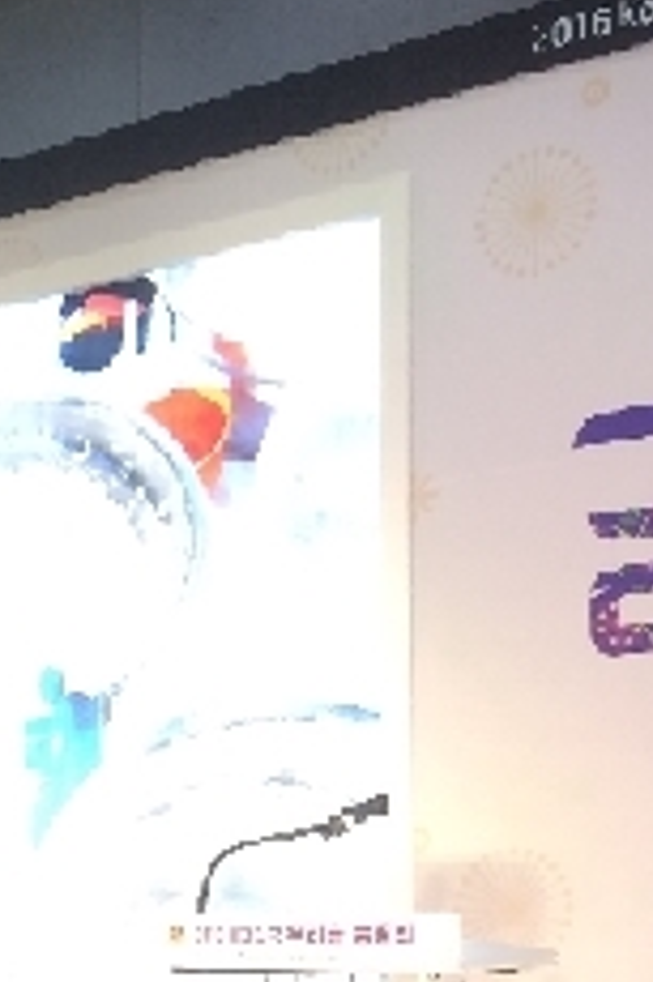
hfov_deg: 12.8
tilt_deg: -2.4
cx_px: -529
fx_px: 2643
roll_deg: +1.2
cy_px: 971
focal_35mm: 97
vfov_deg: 20.4
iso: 80
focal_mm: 4.15
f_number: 2.2
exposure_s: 1/30
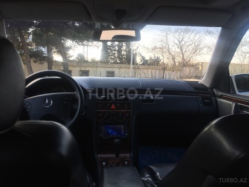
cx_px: 124
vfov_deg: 48.2
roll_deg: -2.5
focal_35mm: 29
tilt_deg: -6.5
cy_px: 94
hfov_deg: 61.7
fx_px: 209
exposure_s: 1/218
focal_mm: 4.15
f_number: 2.2
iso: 32
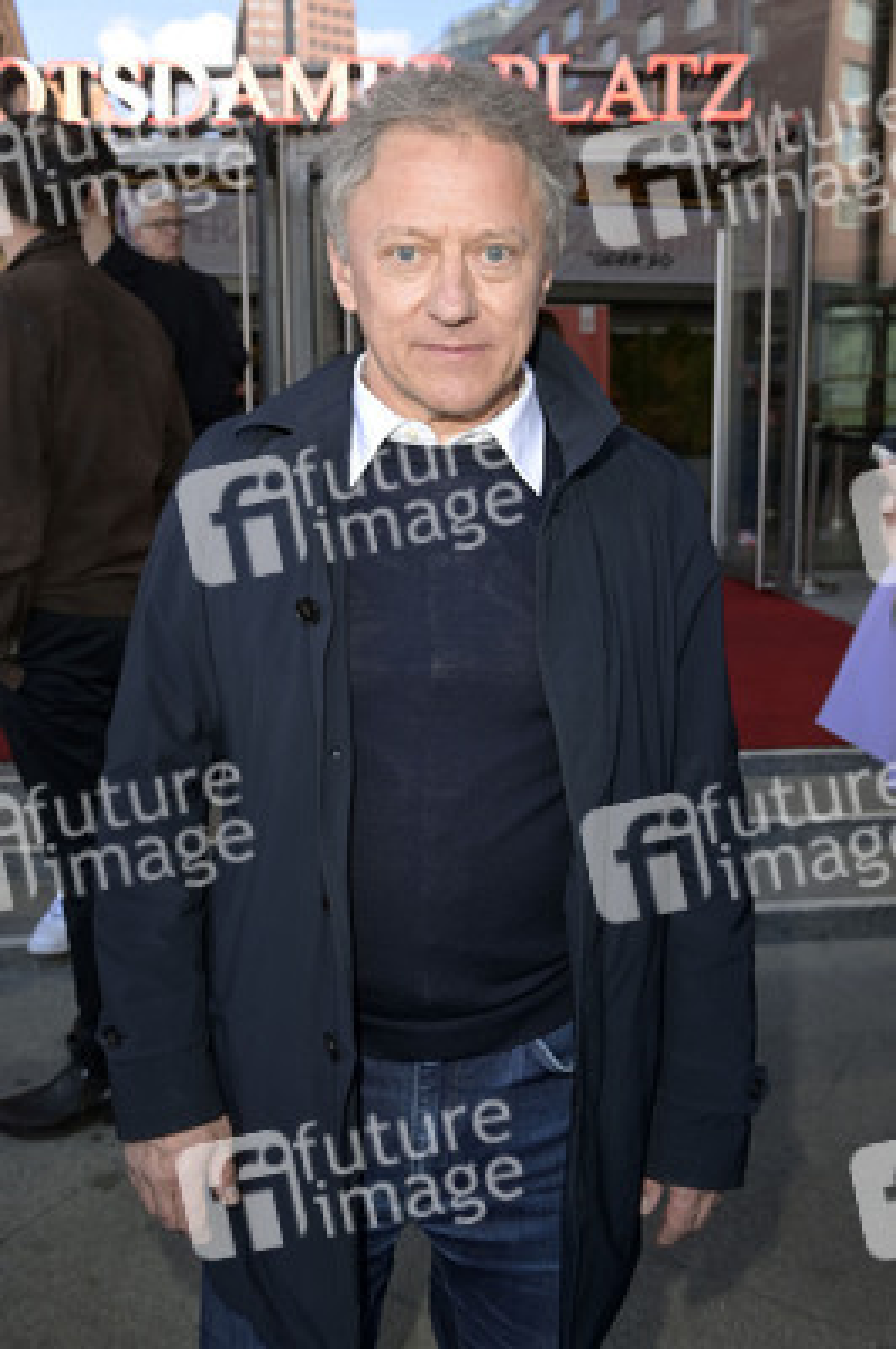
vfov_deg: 60.3
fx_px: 1159
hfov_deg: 42.3
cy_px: 674
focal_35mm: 31
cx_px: 448
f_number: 5.6
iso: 500
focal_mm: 31
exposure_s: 1/80
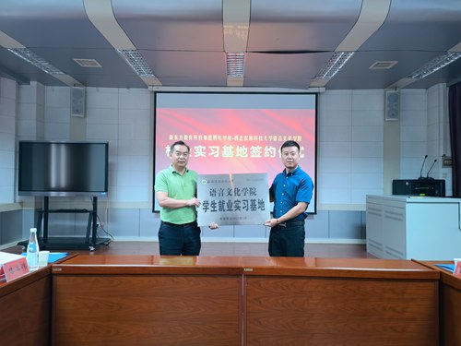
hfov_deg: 65.3
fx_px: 360
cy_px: 173
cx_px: 230
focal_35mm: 27
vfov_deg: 51.4
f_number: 1.9
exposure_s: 1/33.3
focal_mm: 6.67
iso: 400
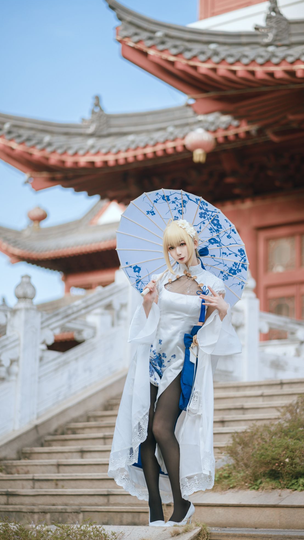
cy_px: 269
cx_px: 160
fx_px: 1290
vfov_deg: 23.7
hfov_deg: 13.4
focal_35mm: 90
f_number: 1.8
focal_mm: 85
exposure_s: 1/800
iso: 100
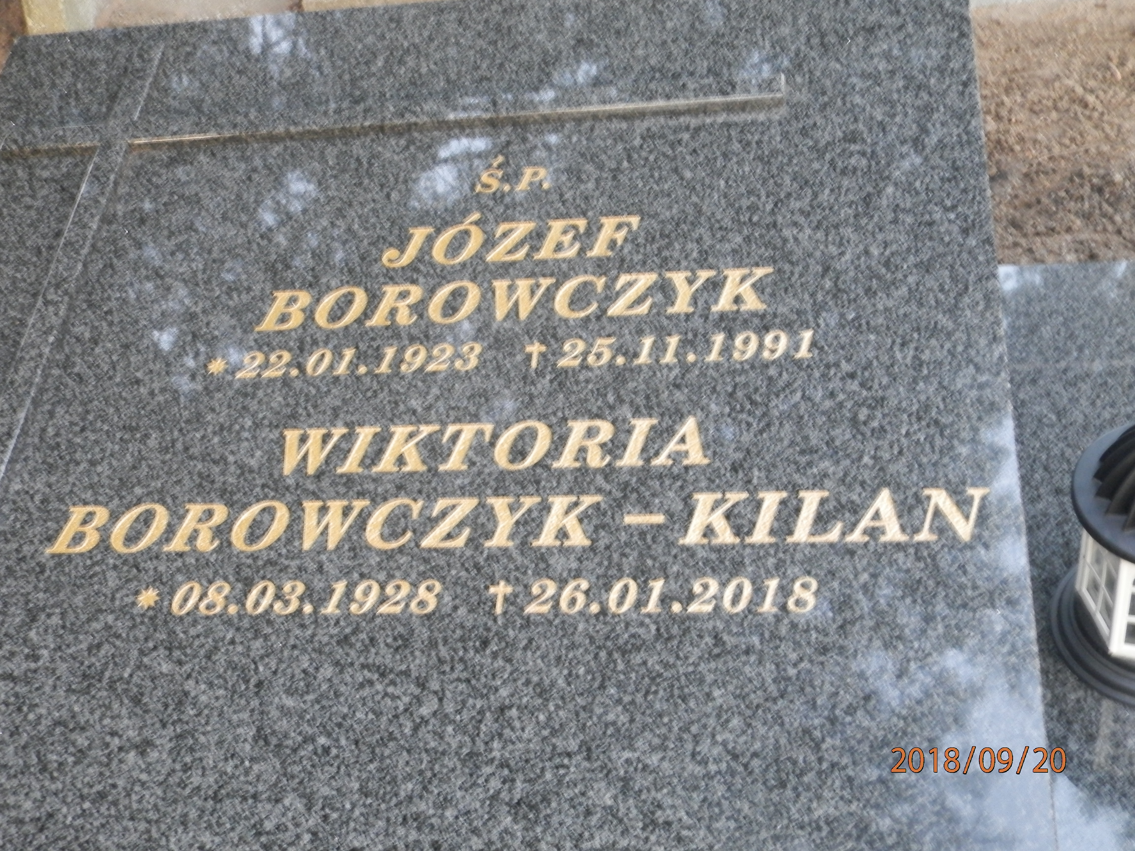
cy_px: 426
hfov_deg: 41.2
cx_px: 568
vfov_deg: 31.5
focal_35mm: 46
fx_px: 1508
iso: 200
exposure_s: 1/13
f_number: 3.6
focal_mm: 8.2
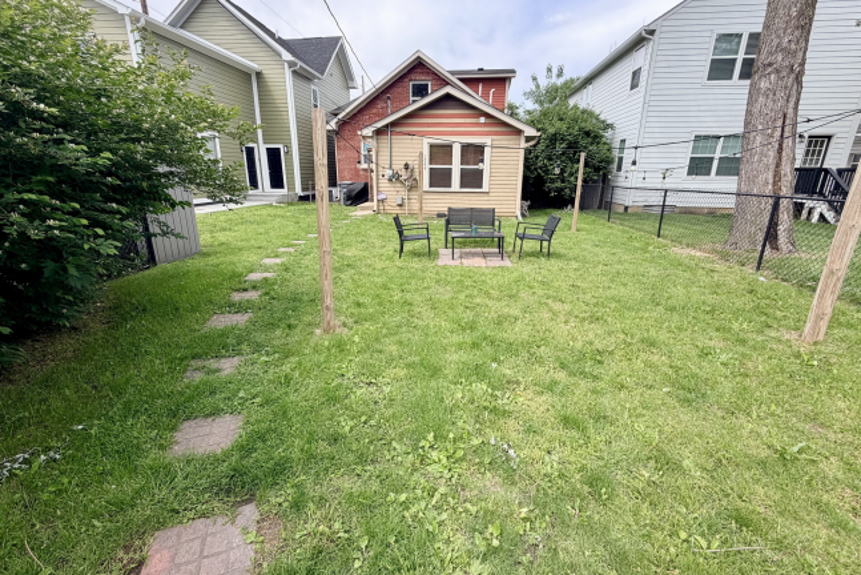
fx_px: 359
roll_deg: -0.8
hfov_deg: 100.4
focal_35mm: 15
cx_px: 430
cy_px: 269
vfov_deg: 77.3
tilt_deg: -15.3
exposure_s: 1/625
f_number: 2.2
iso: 40
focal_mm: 2.22
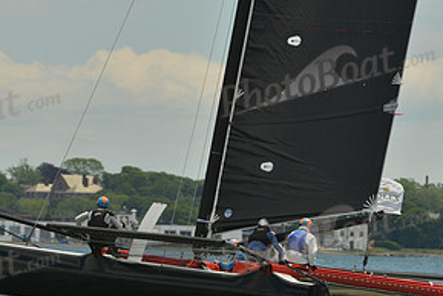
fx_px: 8150
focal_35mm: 662
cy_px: 179
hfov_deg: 3.1
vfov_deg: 2.1
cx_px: 141
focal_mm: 330
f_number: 6.3
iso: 200
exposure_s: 1/1000
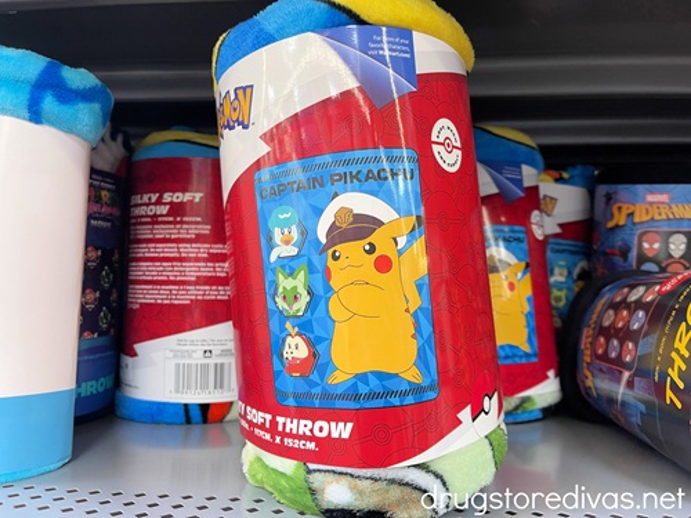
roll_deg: -1.4
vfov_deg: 54.9
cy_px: 259
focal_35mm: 25
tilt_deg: +2.0
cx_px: 346
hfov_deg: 69.4
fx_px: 499
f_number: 1.6
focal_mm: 5.1
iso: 100
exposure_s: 1/60
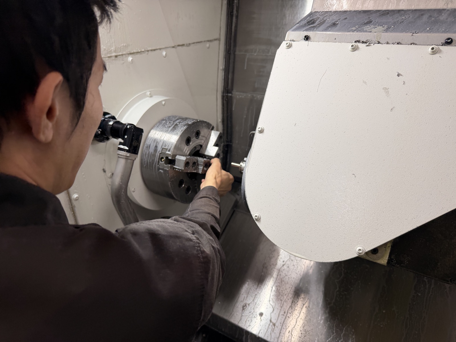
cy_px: 171
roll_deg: +4.3
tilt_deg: -29.4
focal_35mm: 24
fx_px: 316
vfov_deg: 56.8
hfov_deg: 71.6
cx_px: 228
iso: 80
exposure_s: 1/120
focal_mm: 6.76
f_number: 1.78
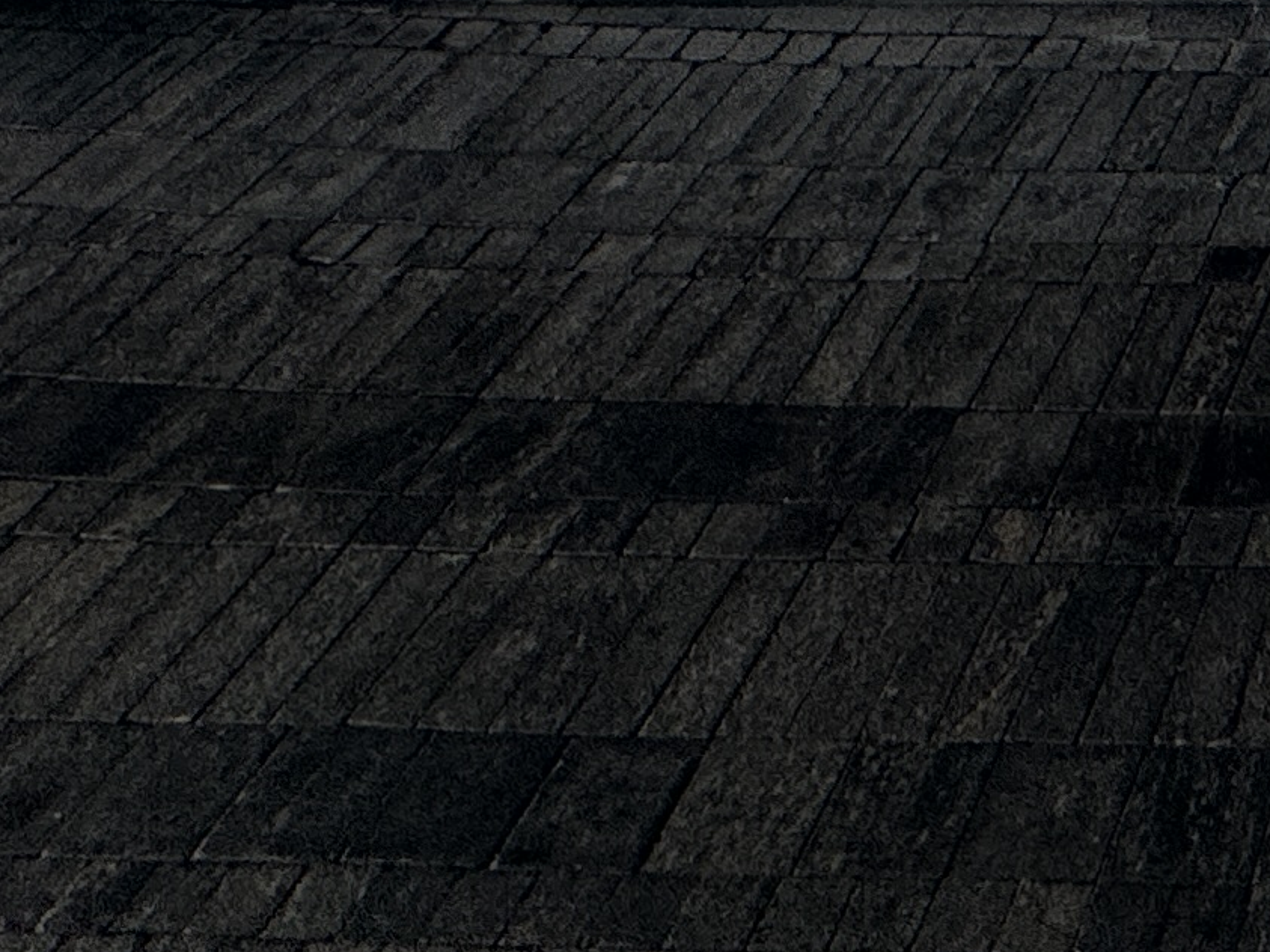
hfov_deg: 23.0
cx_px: 1940
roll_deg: -0.6
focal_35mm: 67
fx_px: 2458
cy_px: -1303
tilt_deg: -3.8
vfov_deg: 14.6
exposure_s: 1/99
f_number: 2.2
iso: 50
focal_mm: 2.22
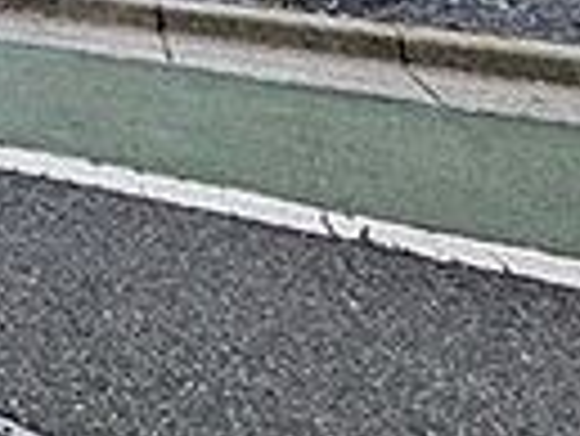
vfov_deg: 16.7
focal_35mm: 65
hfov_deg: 18.1
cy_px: -449
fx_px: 1090
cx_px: -620
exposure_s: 1/173
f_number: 2.2
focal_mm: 1.83
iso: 49
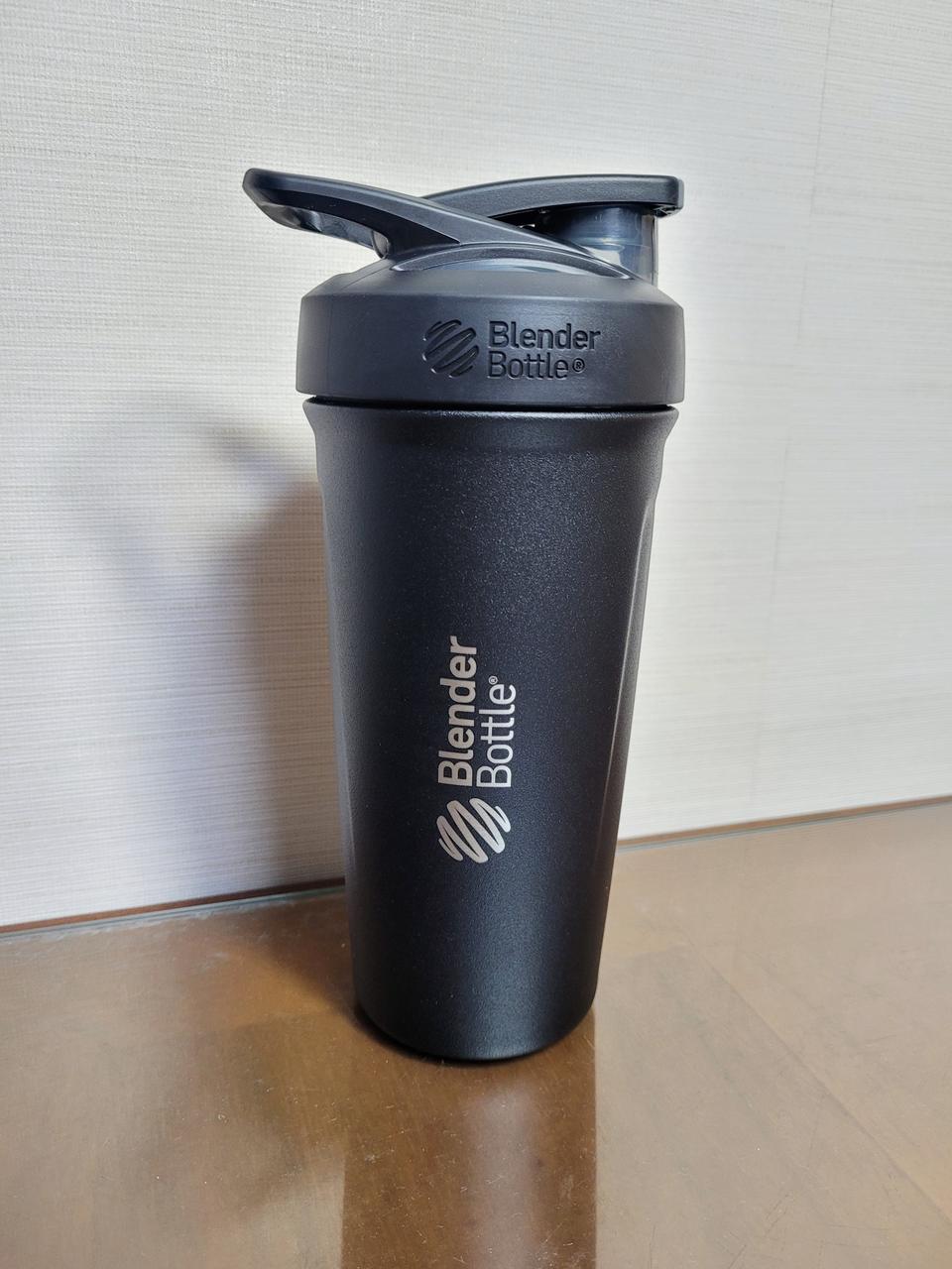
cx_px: 476
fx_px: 953
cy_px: 634
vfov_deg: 67.3
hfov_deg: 53.1
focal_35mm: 26
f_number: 1.8
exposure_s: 1/60.2
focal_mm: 5.4
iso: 250
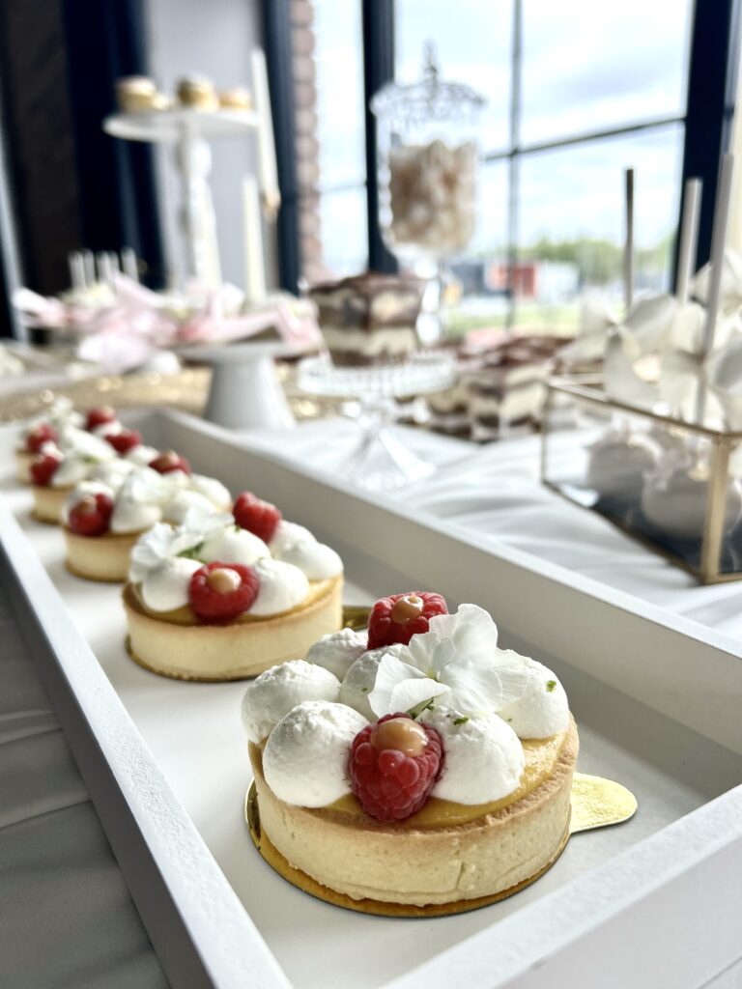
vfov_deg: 67.3
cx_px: 371
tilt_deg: -16.4
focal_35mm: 26
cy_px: 494
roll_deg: +1.4
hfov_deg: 53.1
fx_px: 743
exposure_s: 1/340
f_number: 1.5
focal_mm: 5.7
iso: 50
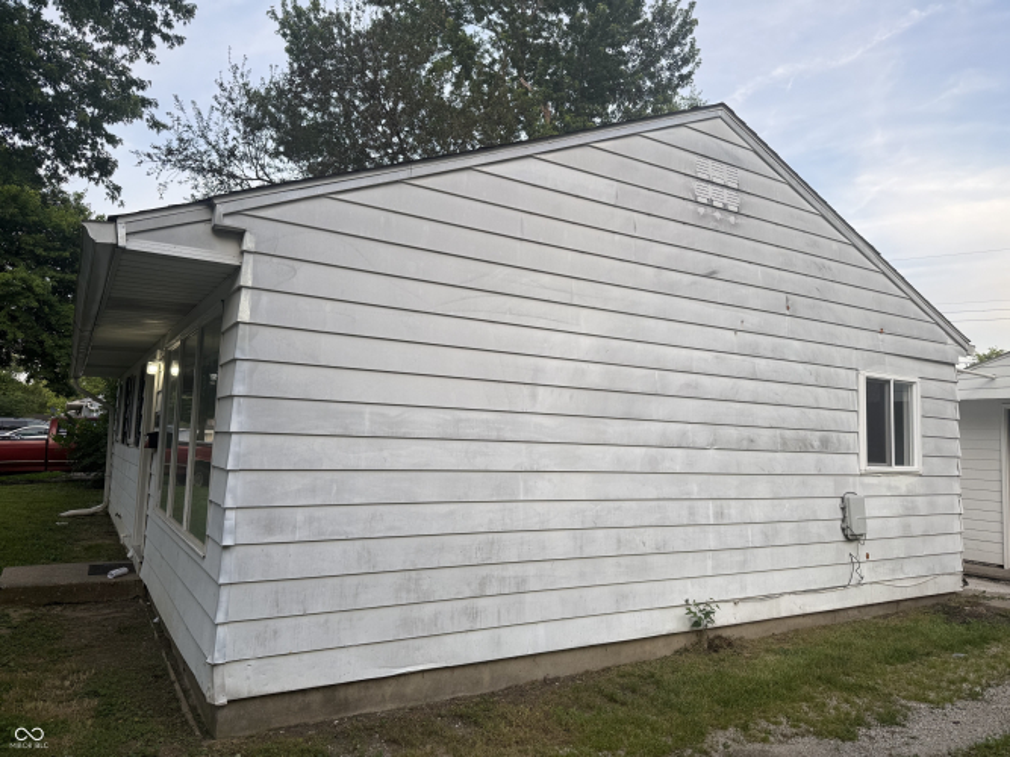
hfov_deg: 71.6
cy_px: 378
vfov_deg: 56.8
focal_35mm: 24
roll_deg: -2.6
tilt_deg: +5.6
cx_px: 505
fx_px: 700
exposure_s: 1/179
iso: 64
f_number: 1.78
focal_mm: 6.76
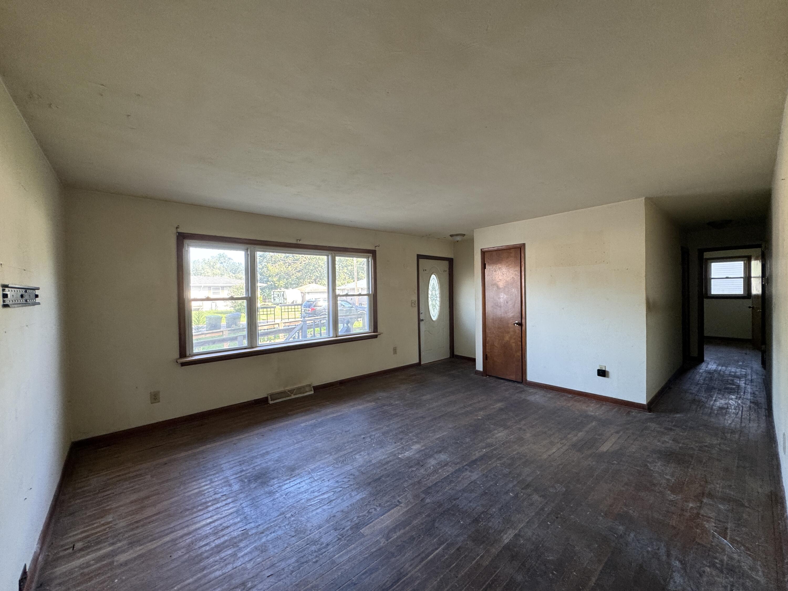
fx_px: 319
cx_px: 394
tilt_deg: -0.9
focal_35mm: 14
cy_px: 296
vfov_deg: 85.7
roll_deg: +1.2
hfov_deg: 102.1
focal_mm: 2.22
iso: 200
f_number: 2.2
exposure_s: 1/99
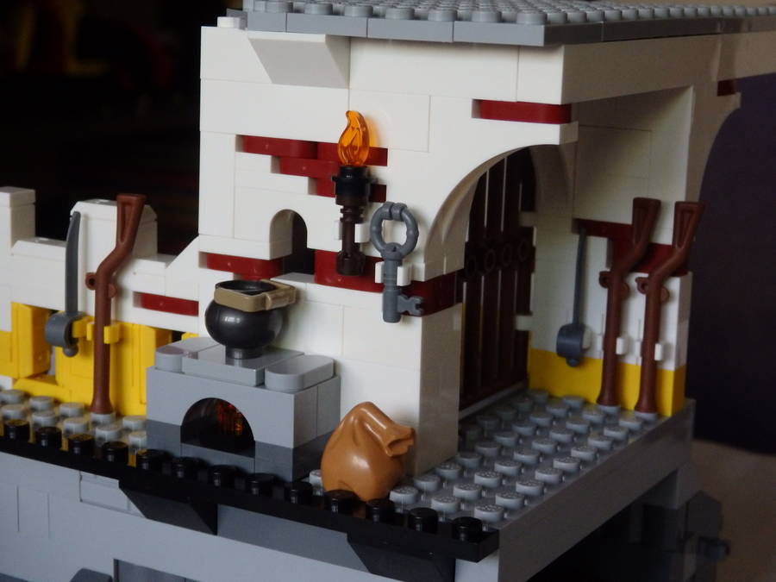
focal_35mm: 66
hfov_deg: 29.4
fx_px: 1480
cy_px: 291
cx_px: 388
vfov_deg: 22.3
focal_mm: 11.9
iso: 800
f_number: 4.4
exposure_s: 1/40
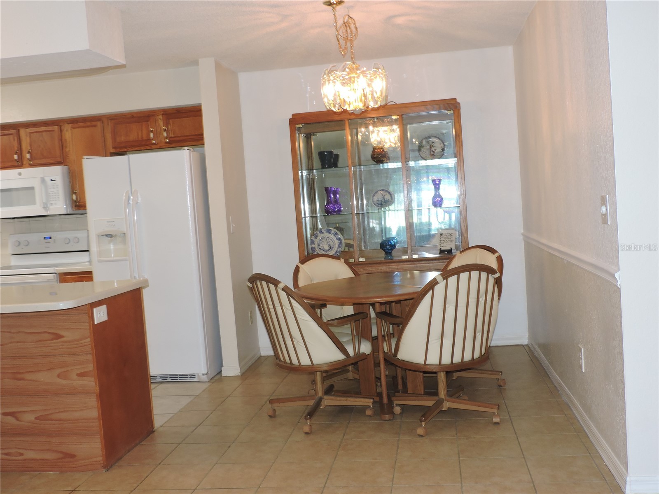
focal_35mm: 35
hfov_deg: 52.6
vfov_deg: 40.7
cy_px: 247
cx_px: 330
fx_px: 666
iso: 200
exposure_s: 1/30
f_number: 3.3
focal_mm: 6.2
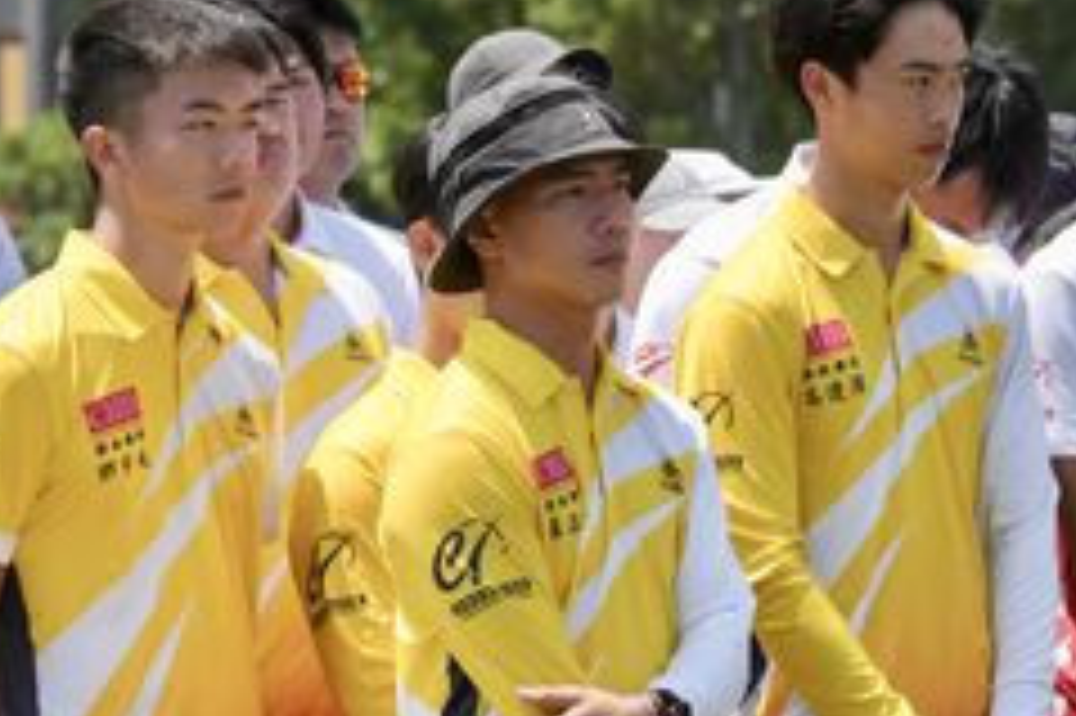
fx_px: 9707
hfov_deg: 6.3
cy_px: 313
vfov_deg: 4.2
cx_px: 864
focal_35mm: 325
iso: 2500
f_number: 10
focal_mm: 194
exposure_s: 1/3200
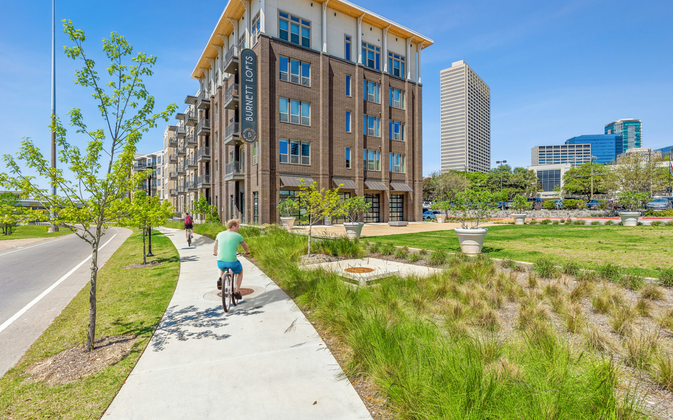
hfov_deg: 94.4
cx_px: 340
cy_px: 205
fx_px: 312
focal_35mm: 17
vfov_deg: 68.0
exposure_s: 1/640
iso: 200
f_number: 6.3
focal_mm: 16
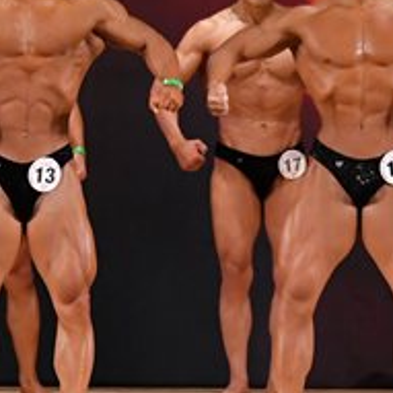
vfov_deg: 3.4
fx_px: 6628
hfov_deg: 3.4
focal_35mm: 516
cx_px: 236
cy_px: 142
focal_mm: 100
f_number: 5.6
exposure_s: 1/400
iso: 3200
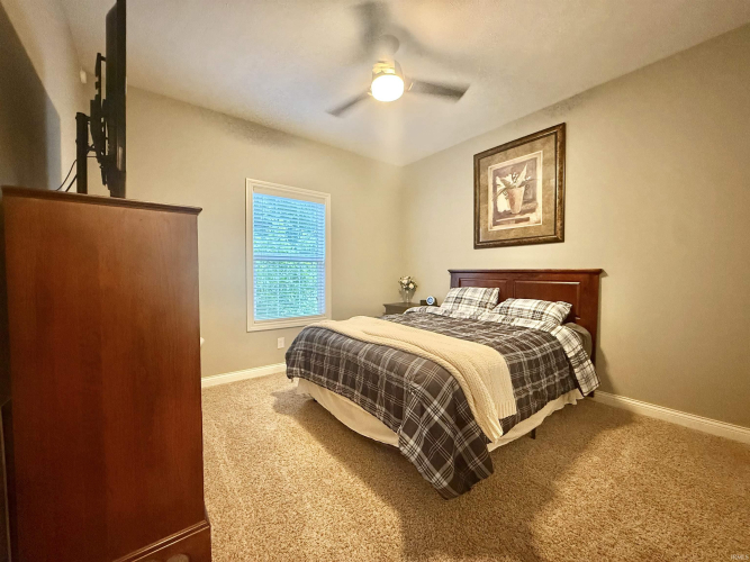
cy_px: 281
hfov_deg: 102.1
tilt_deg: -1.1
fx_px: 303
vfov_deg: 85.7
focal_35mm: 14
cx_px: 375
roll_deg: -0.2
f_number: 2.2
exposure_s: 1/60
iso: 800
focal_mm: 2.22
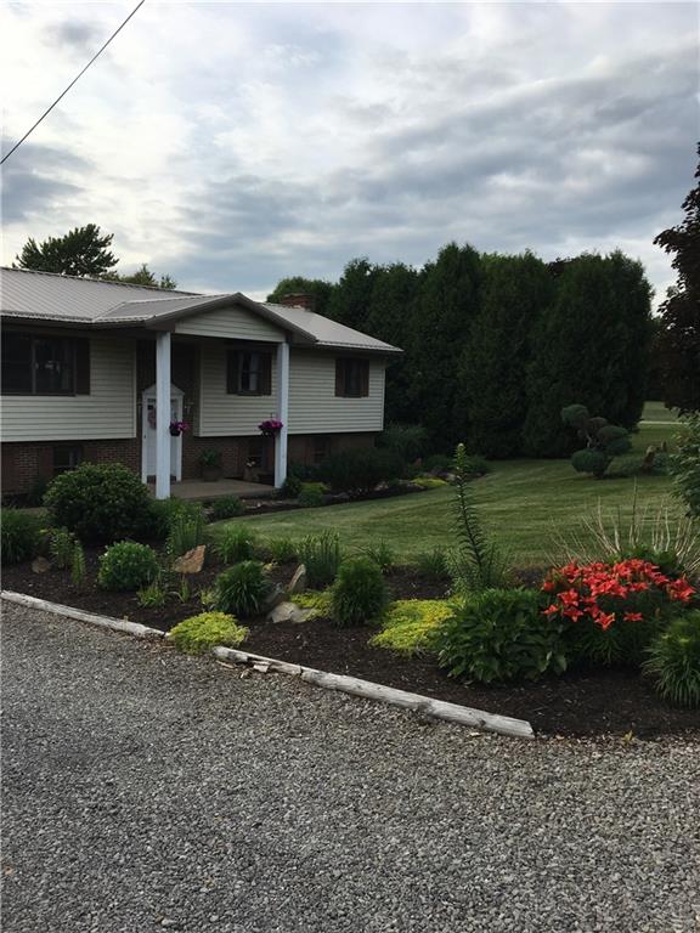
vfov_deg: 61.7
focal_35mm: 29
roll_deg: -2.3
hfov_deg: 48.2
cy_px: 466
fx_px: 782
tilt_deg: -5.5
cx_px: 350
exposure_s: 1/1131
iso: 25
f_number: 2.2
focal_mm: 4.15
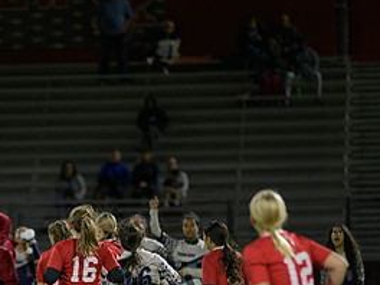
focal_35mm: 422
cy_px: 266
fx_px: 4633
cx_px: 69
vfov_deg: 3.5
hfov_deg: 4.7
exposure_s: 1/640
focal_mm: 200
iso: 3200
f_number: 2.8
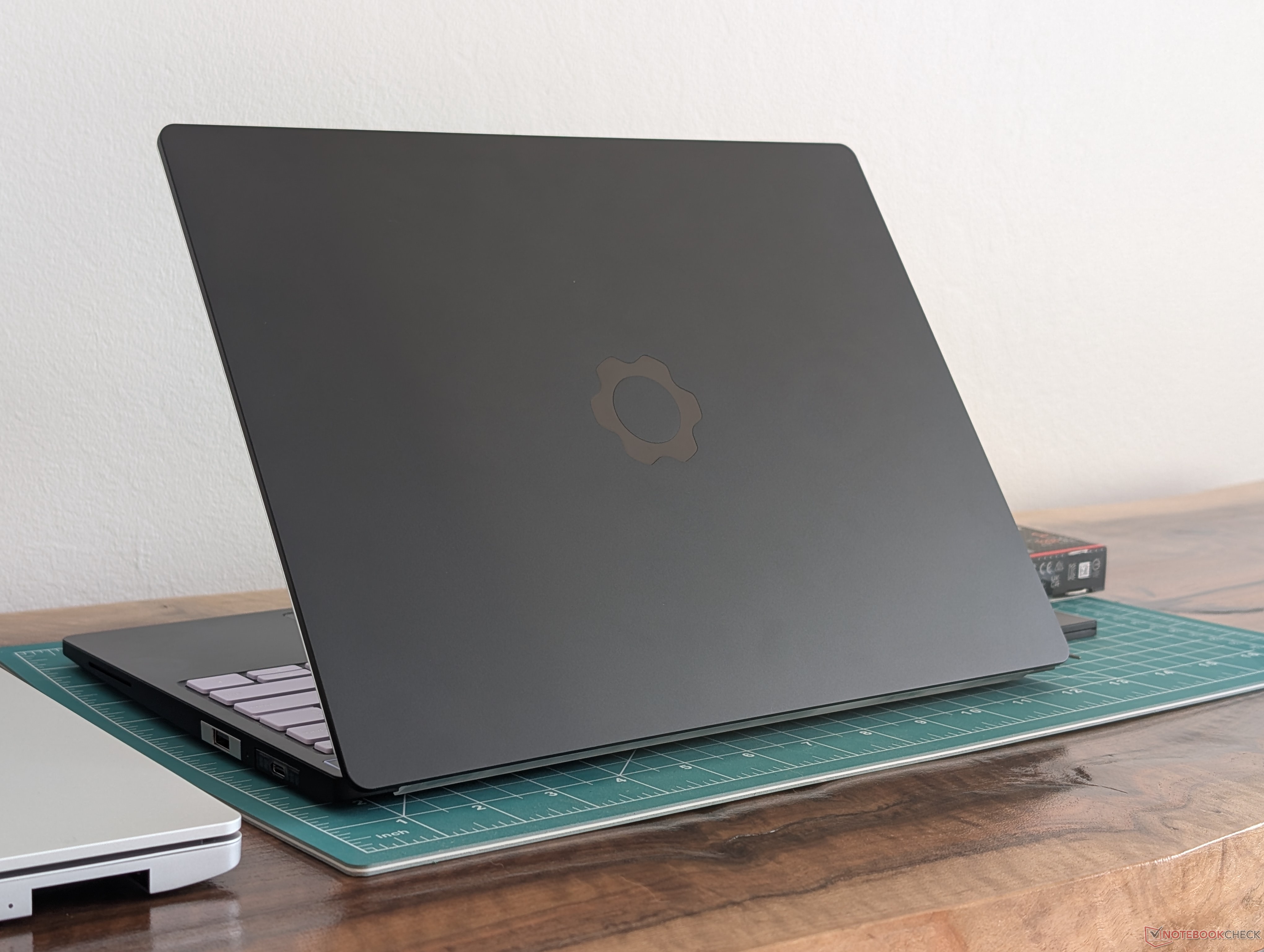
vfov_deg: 29.7
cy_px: 476
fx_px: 1792
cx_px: 632
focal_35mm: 49
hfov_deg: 38.9
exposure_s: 1/58.1
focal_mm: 6.9
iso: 22
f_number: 1.68
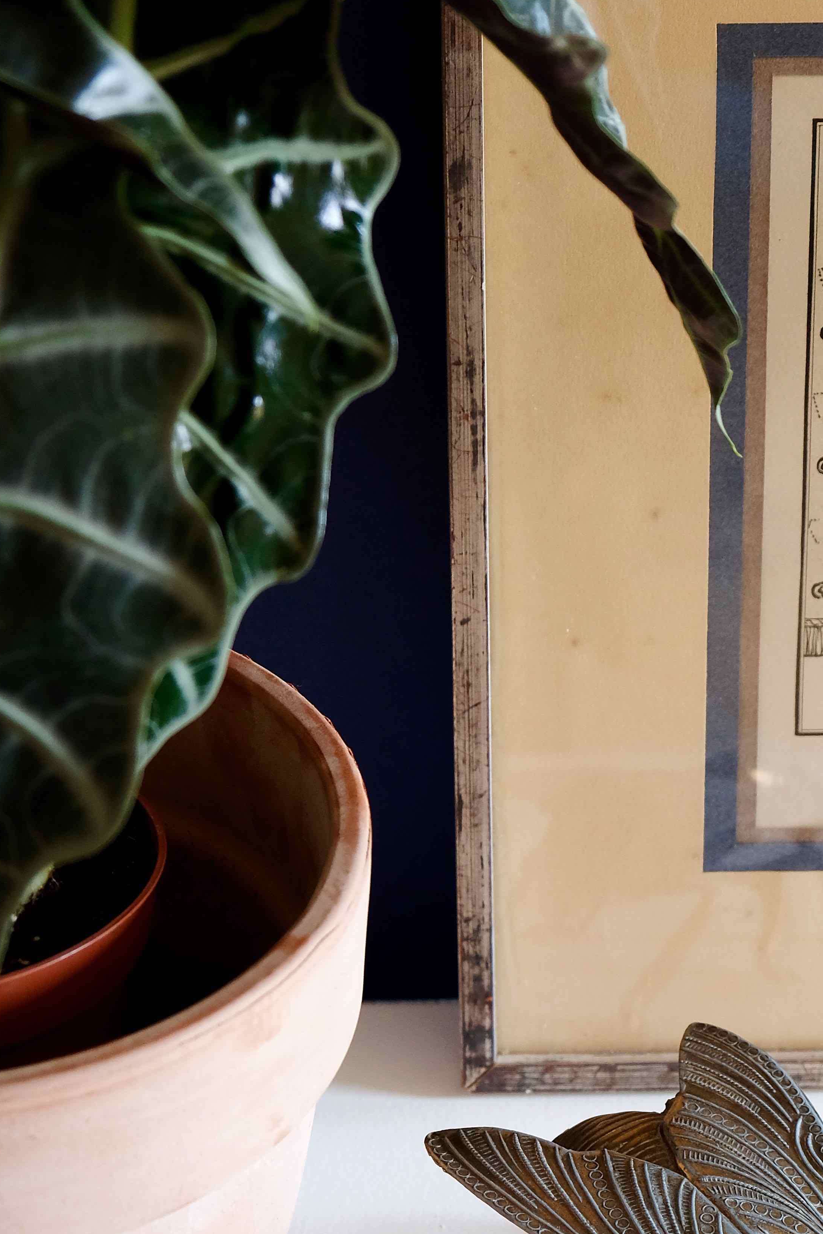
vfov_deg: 21.8
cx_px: 613
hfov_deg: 14.7
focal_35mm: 93
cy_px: 887
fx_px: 3188
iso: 1250
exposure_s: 1/60
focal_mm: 34.3
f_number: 4
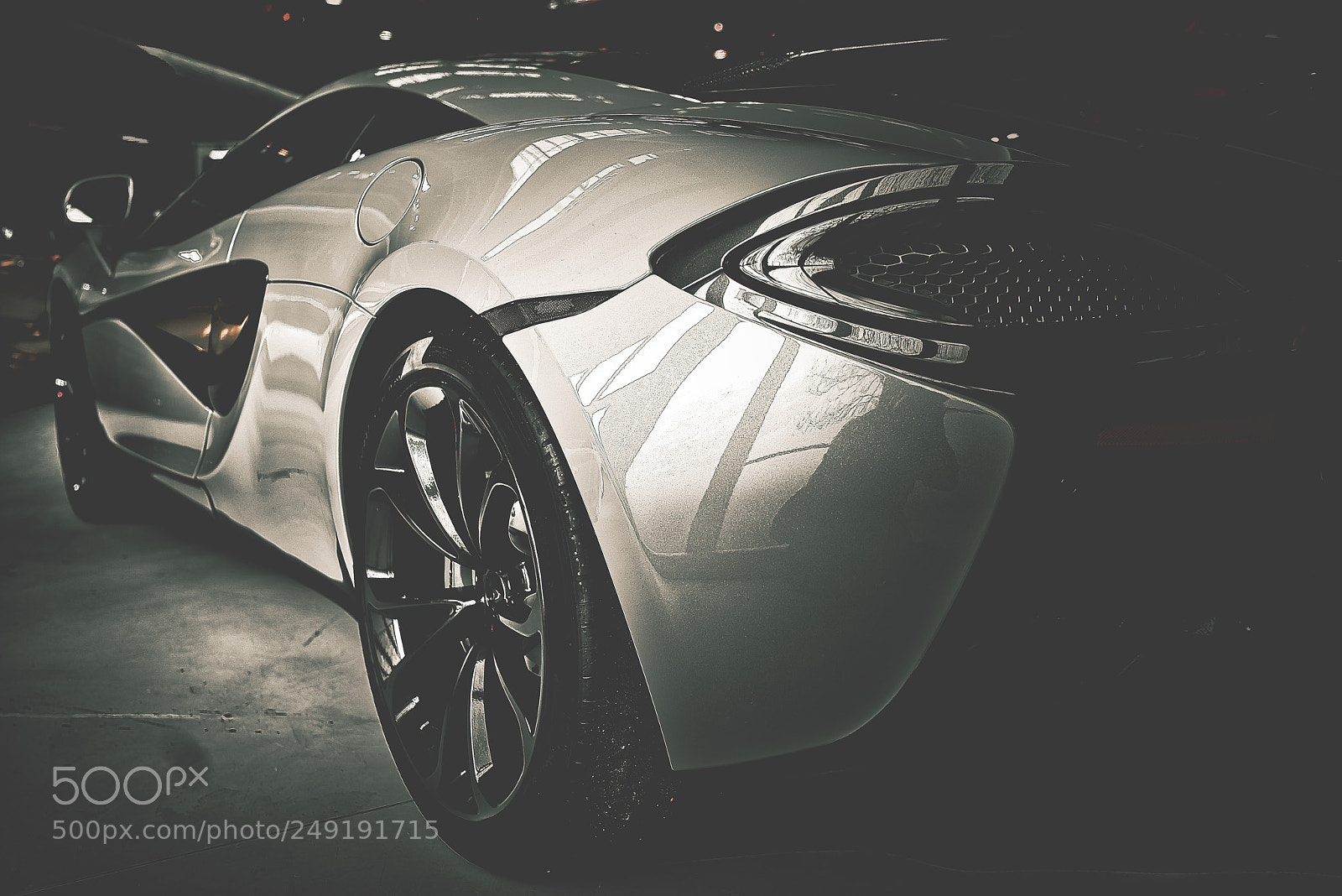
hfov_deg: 54.4
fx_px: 1305
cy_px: 448
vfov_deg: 37.9
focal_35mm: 35
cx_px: 671
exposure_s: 1/100
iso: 100
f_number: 2.8
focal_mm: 35
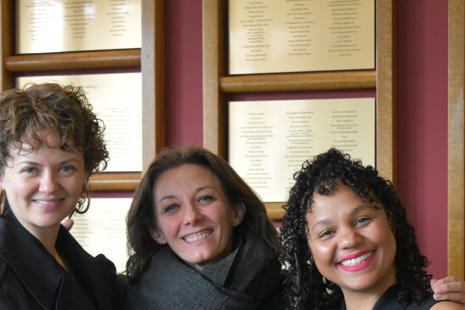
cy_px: 245
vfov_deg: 12.0
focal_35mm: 114
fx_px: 1473
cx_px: 189
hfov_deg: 17.9
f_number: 5.3
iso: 4500
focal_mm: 46
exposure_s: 1/125
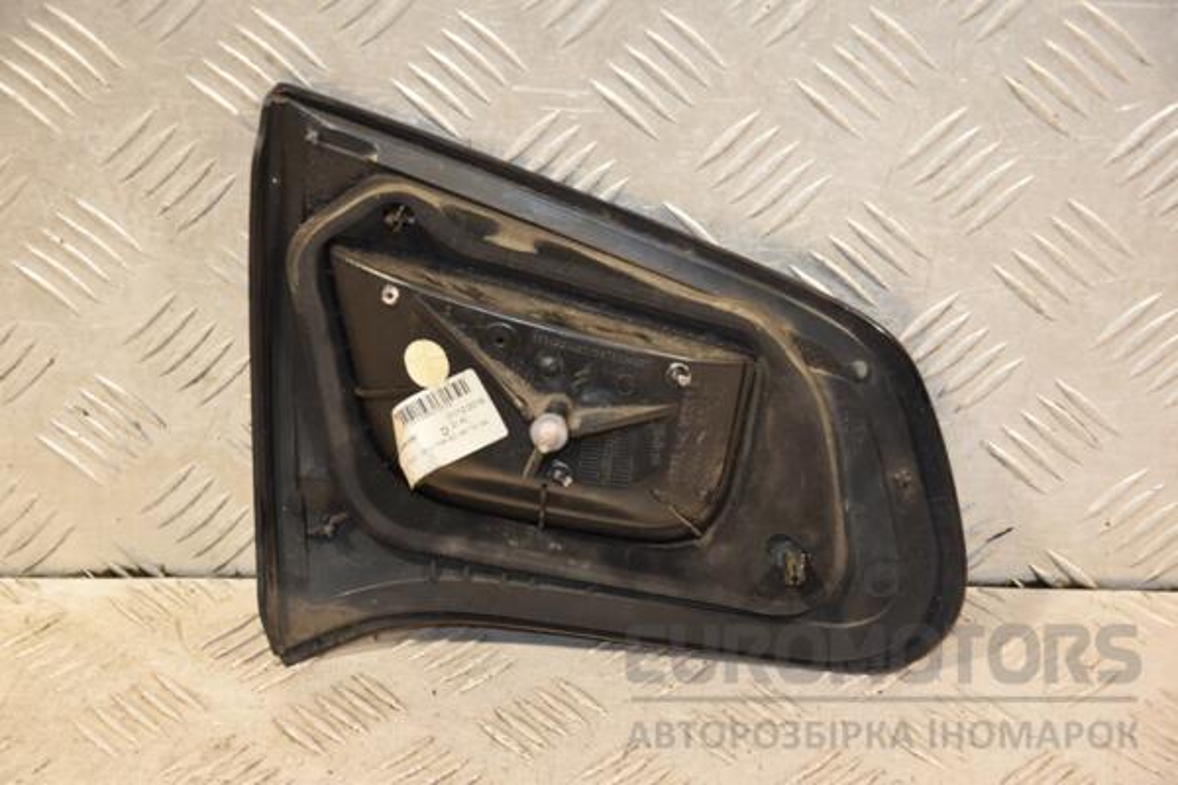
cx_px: 589
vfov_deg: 13.8
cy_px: 392
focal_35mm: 99
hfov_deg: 20.6
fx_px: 3239
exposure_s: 1/100
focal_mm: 66
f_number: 5.3
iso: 800
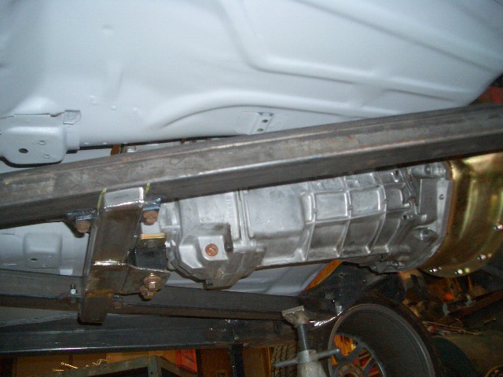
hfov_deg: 52.6
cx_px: 252
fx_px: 509
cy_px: 188
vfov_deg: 40.7
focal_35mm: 35
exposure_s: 1/60
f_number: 2.6
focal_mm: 5.8
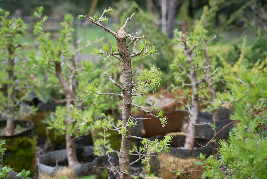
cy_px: 90
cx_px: 134
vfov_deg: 31.2
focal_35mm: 43
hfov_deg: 45.4
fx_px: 319
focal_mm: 43
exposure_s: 1/60
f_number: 4.5
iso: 100
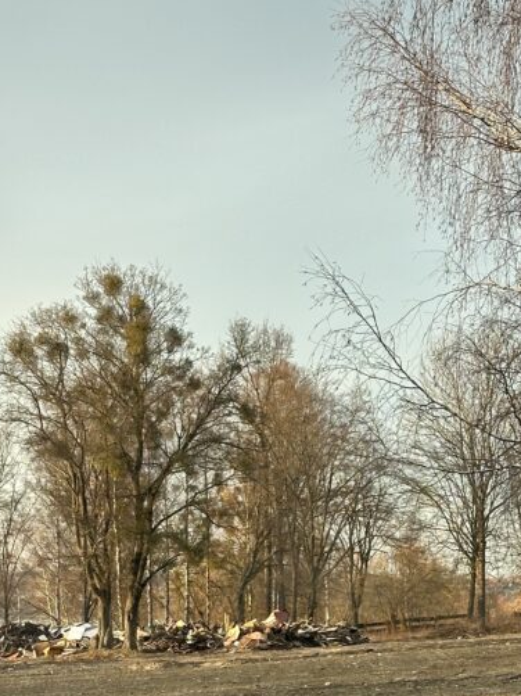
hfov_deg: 15.1
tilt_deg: -2.0
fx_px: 1968
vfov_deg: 19.7
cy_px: 596
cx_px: 177
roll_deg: +0.2
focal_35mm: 98
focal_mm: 6.86
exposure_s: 1/631
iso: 64
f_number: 1.78
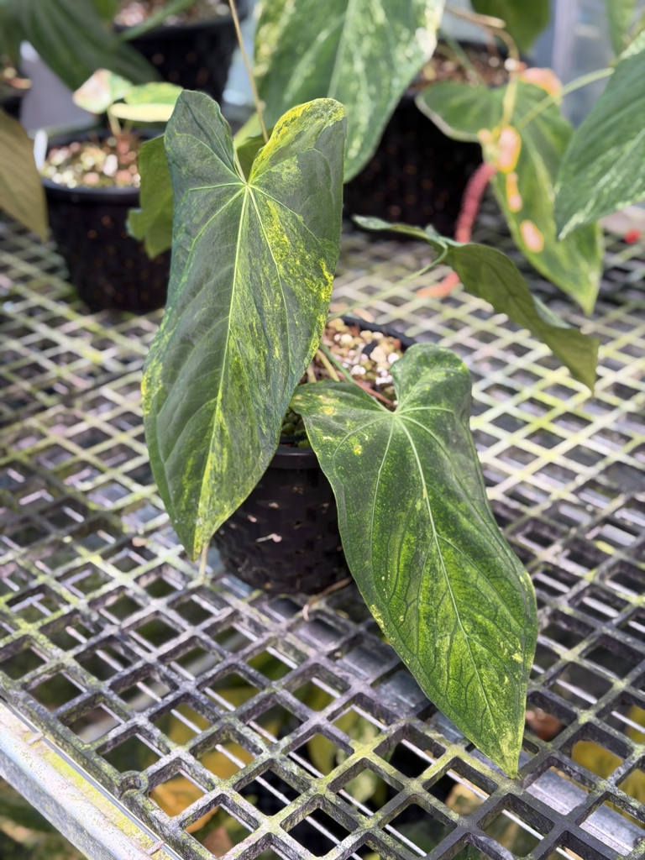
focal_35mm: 48
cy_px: 430
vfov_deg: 39.7
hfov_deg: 30.3
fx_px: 1193
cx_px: 322
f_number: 1.78
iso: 50
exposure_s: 1/121
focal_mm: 6.76
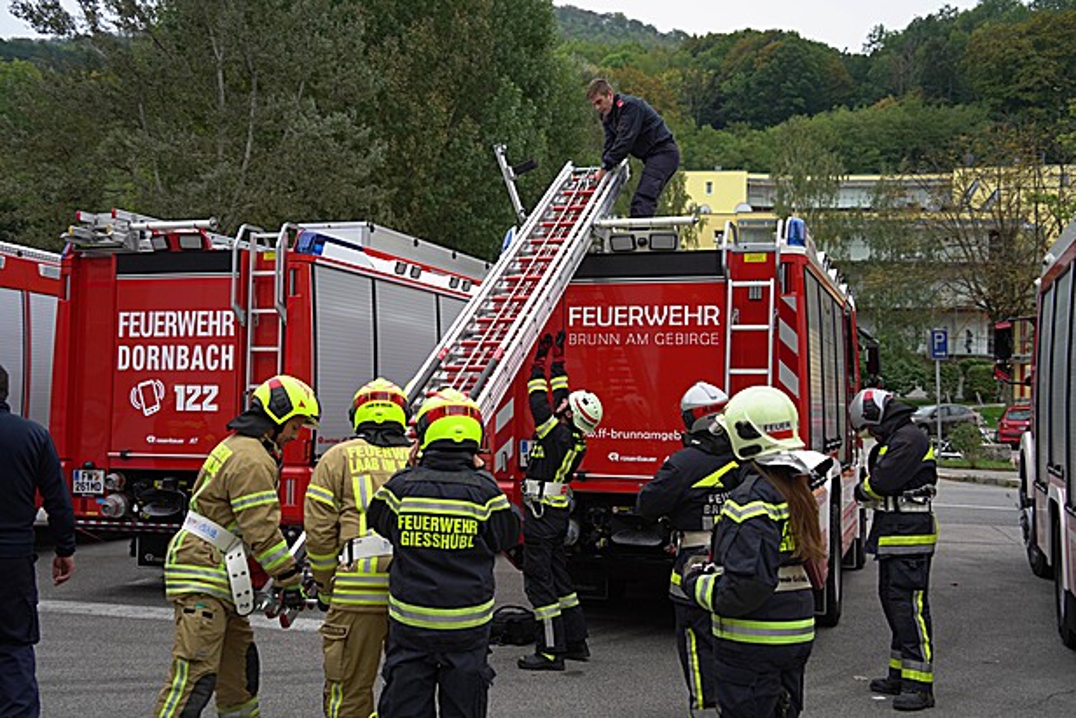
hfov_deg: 47.4
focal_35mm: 41
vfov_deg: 32.6
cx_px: 538
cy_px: 359
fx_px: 1226
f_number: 3.2
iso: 320
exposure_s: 1/1000
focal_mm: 41
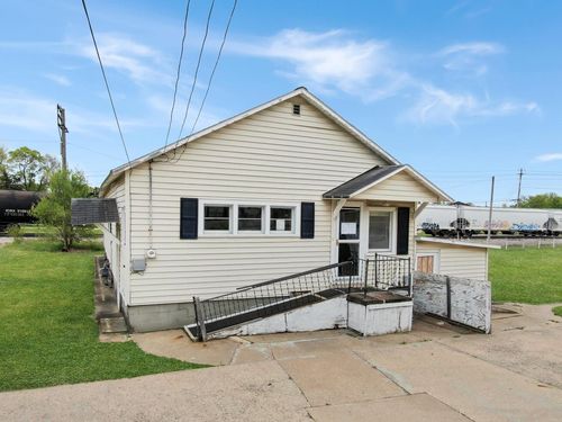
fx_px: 390
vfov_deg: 56.8
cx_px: 281
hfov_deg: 71.6
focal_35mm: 24
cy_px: 211
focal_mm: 4.39
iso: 110
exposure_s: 1/1250
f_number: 2.8
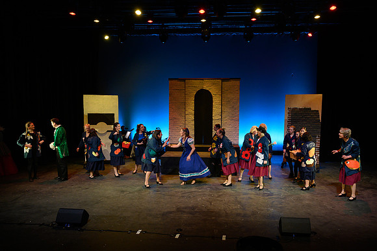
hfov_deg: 66.6
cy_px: 141
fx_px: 287
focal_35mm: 27
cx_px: 202
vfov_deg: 47.3
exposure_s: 1/80
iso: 800
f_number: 5
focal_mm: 24
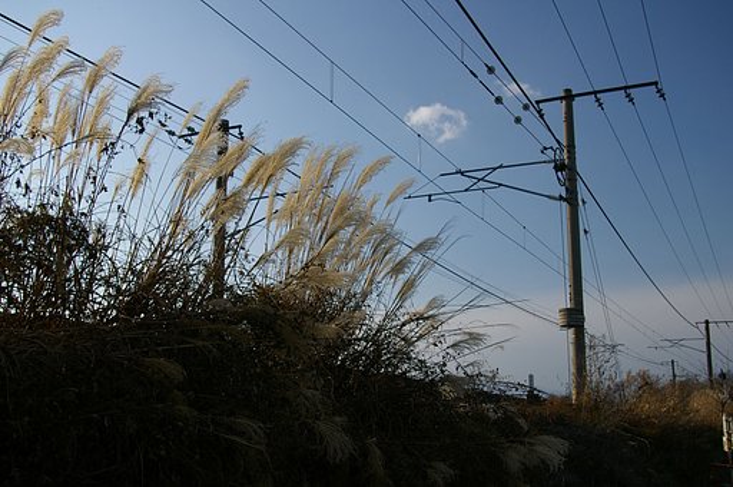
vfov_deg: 36.8
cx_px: 366
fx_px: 732
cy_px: 244
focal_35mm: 36
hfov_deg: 53.2
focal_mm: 24
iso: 200
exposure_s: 1/250
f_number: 6.7
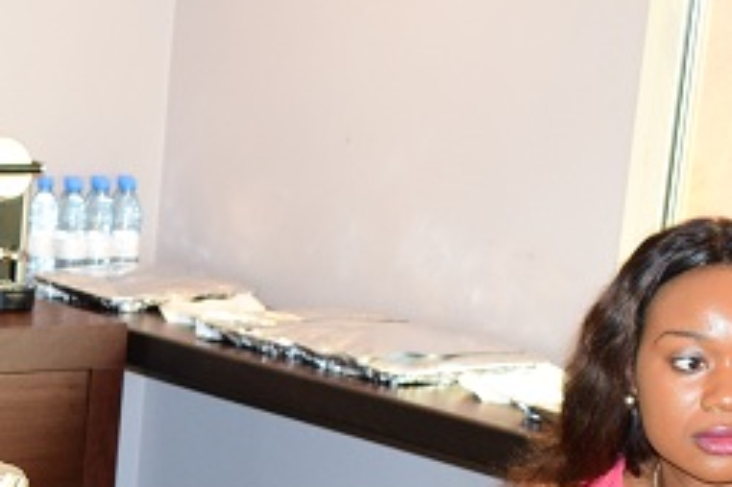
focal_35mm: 123
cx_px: -184
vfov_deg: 10.9
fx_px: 2499
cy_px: 607
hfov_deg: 15.9
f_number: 5.6
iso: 1600
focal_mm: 26
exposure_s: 1/60
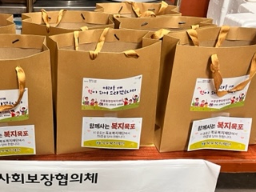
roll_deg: +0.1
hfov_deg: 35.5
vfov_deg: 28.0
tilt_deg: -31.3
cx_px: 48
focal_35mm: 52
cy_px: 118
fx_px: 385
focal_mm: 5.1
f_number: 1.6
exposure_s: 1/60
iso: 200
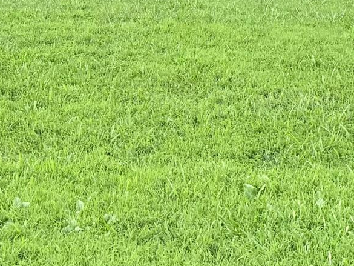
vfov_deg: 11.5
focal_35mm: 123
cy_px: -155
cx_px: 271
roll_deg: +0.2
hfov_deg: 15.9
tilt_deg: +1.0
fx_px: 1258
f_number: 1.78
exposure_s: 1/3584
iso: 100
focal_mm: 6.76
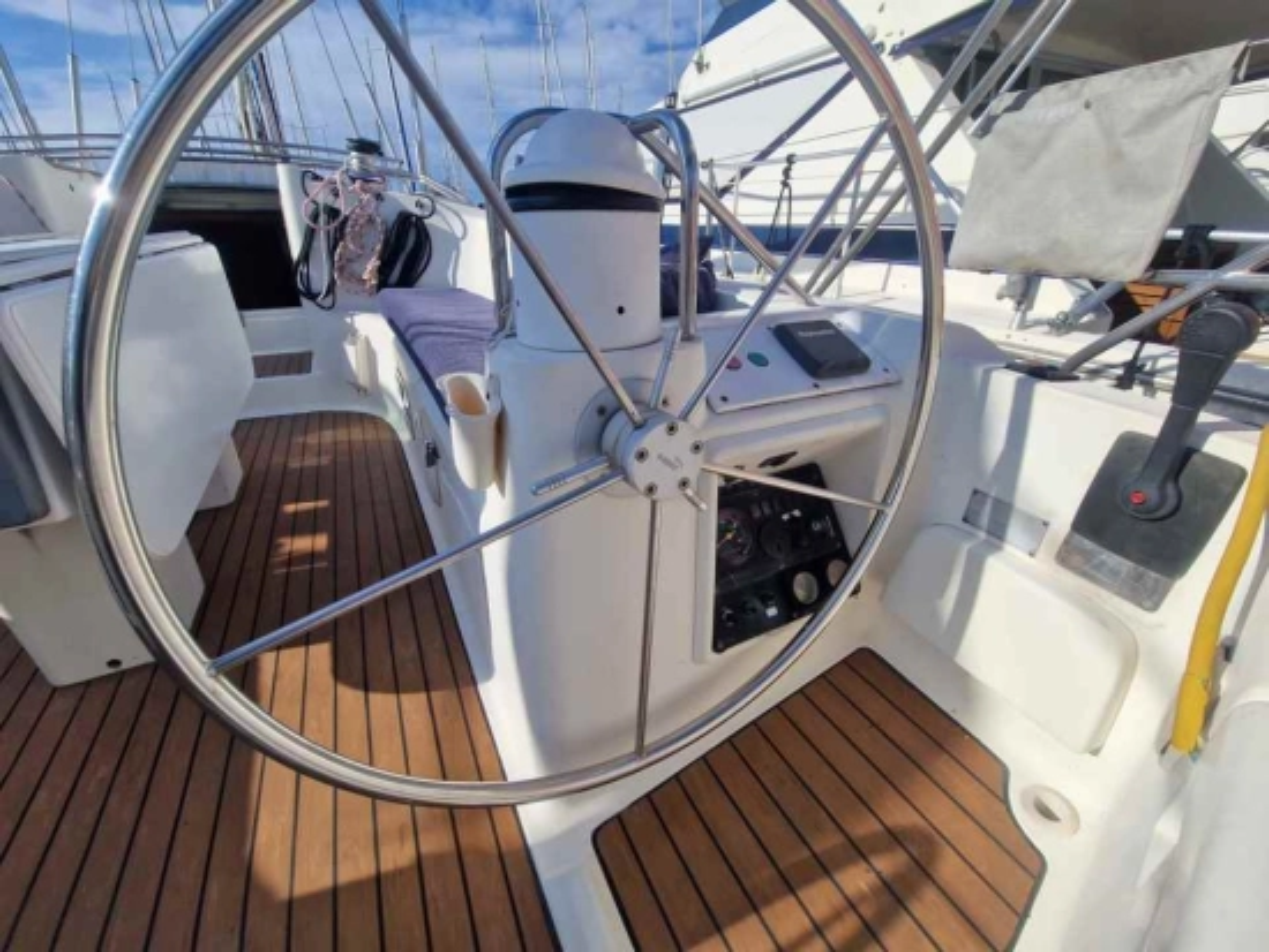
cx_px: 634
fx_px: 477
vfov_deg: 90.0
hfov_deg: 106.2
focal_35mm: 13
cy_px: 476
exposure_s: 1/3528
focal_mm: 2.2
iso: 50
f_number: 2.2
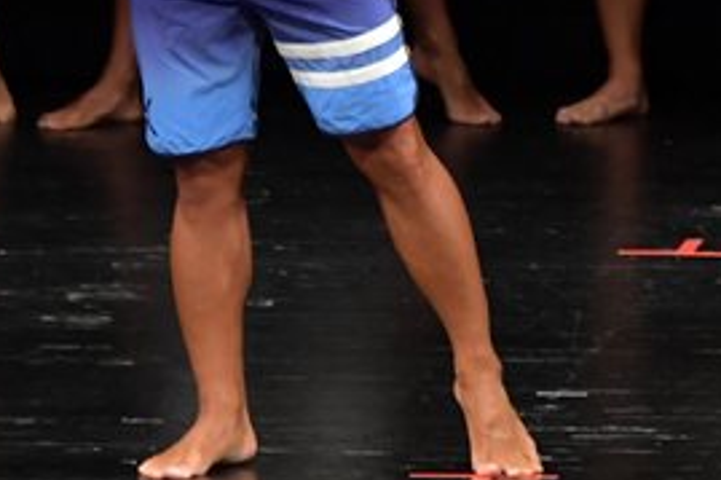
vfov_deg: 1.7
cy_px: -97
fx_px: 16412
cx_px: 618
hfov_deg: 2.5
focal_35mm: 820
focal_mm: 190
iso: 3200
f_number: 5.6
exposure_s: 1/400
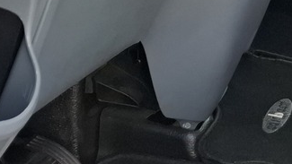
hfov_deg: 16.9
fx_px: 860
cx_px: 477
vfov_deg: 9.9
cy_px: -198
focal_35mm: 111
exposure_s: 1/195
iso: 50
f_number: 1.8
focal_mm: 5.54
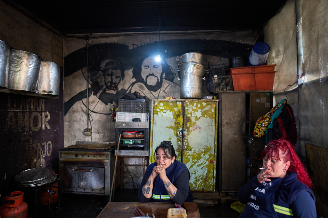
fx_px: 219
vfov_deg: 53.1
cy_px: 109
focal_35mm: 24
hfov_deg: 73.8
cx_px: 164
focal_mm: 24
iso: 800
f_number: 1.4
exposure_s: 1/250
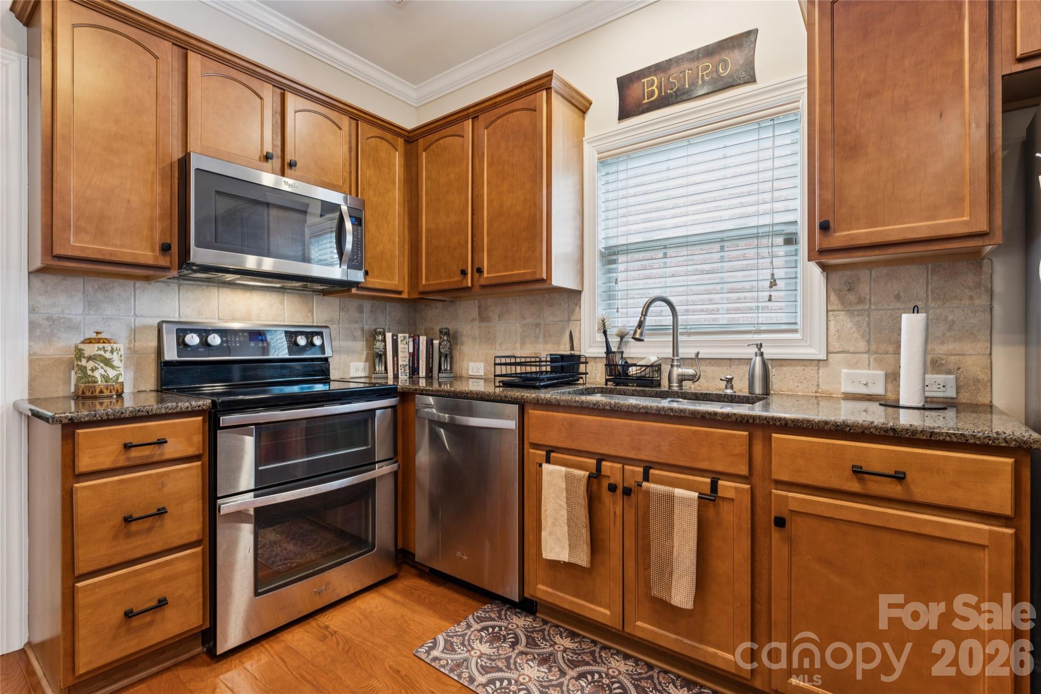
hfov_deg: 94.0
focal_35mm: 17
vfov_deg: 71.1
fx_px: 486
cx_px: 520
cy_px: 347
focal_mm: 16.8
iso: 100
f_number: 13
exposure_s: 2
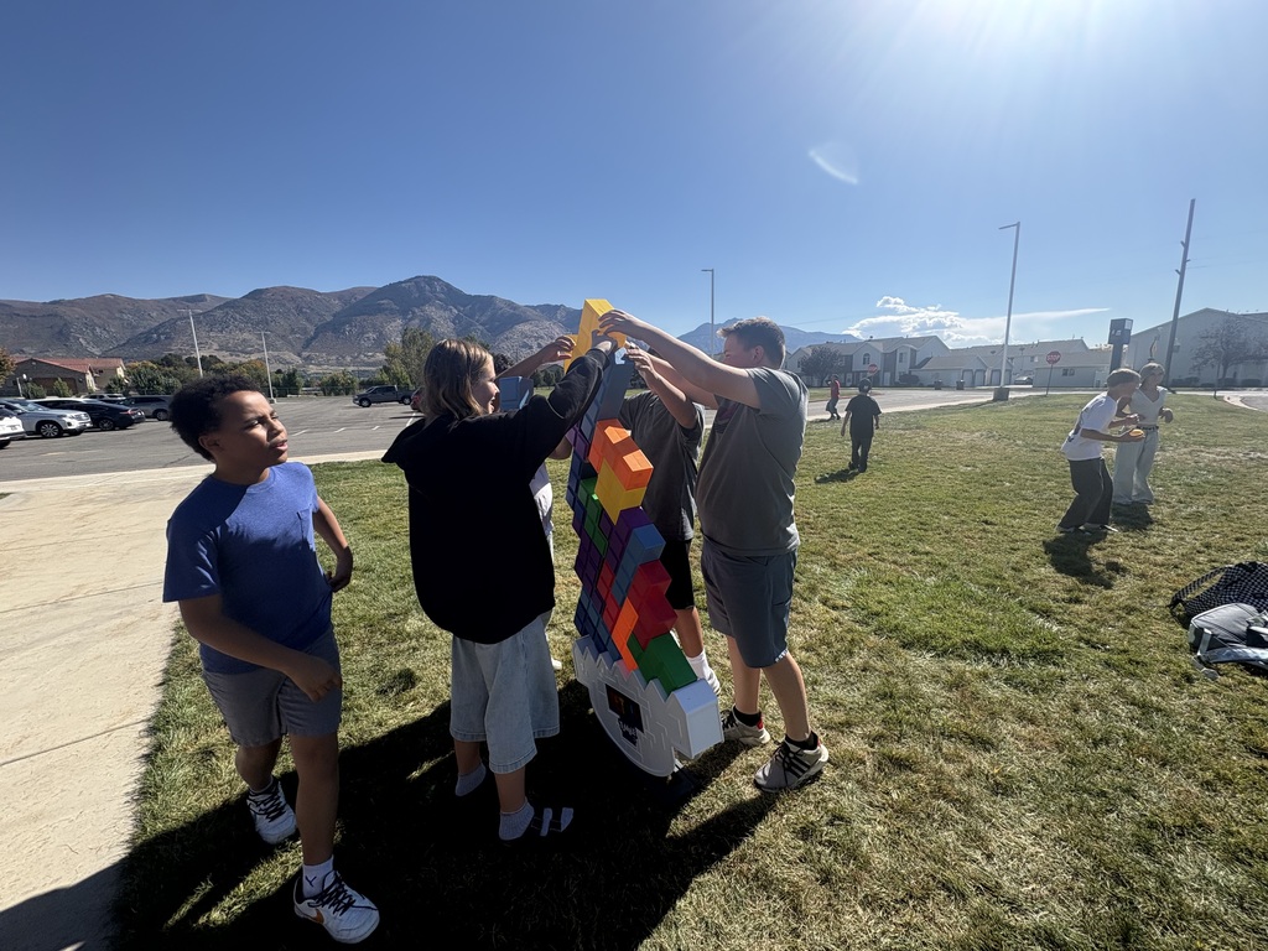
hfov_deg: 102.1
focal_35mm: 14
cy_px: 476
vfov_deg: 85.7
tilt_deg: -11.2
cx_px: 634
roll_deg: +1.7
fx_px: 513
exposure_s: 1/1395
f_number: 2.2
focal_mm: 2.22
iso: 50
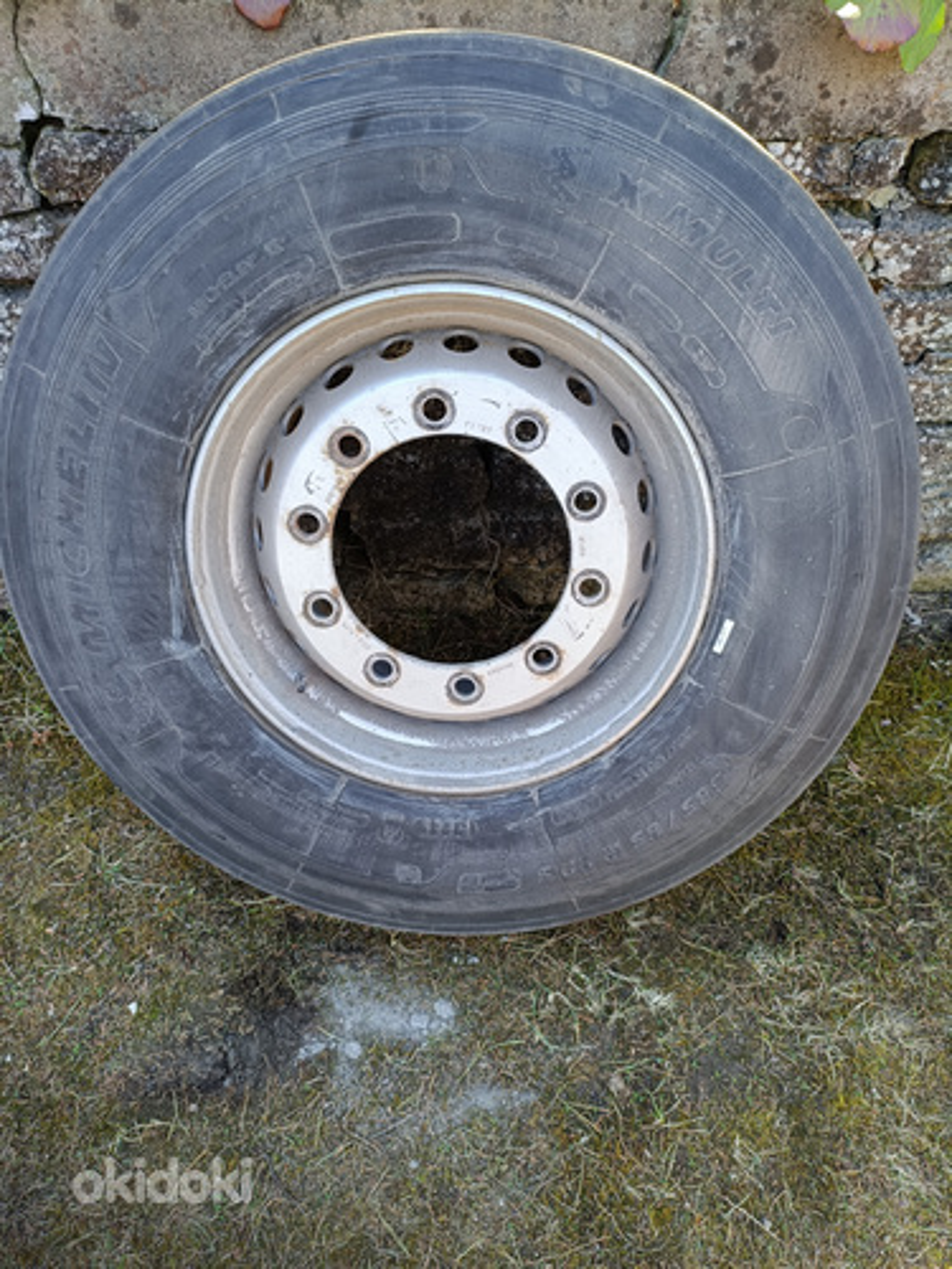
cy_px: 634
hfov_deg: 53.1
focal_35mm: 26
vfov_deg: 67.3
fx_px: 953
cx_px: 476
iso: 101
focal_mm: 4.94
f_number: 1.5
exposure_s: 1/101
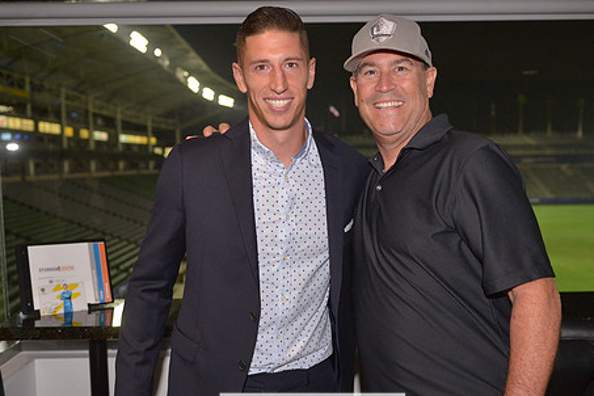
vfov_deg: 32.6
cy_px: 214
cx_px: 312
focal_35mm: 41
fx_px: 676
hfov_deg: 47.4
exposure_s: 1/1600
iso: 2500
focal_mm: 32
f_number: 3.2
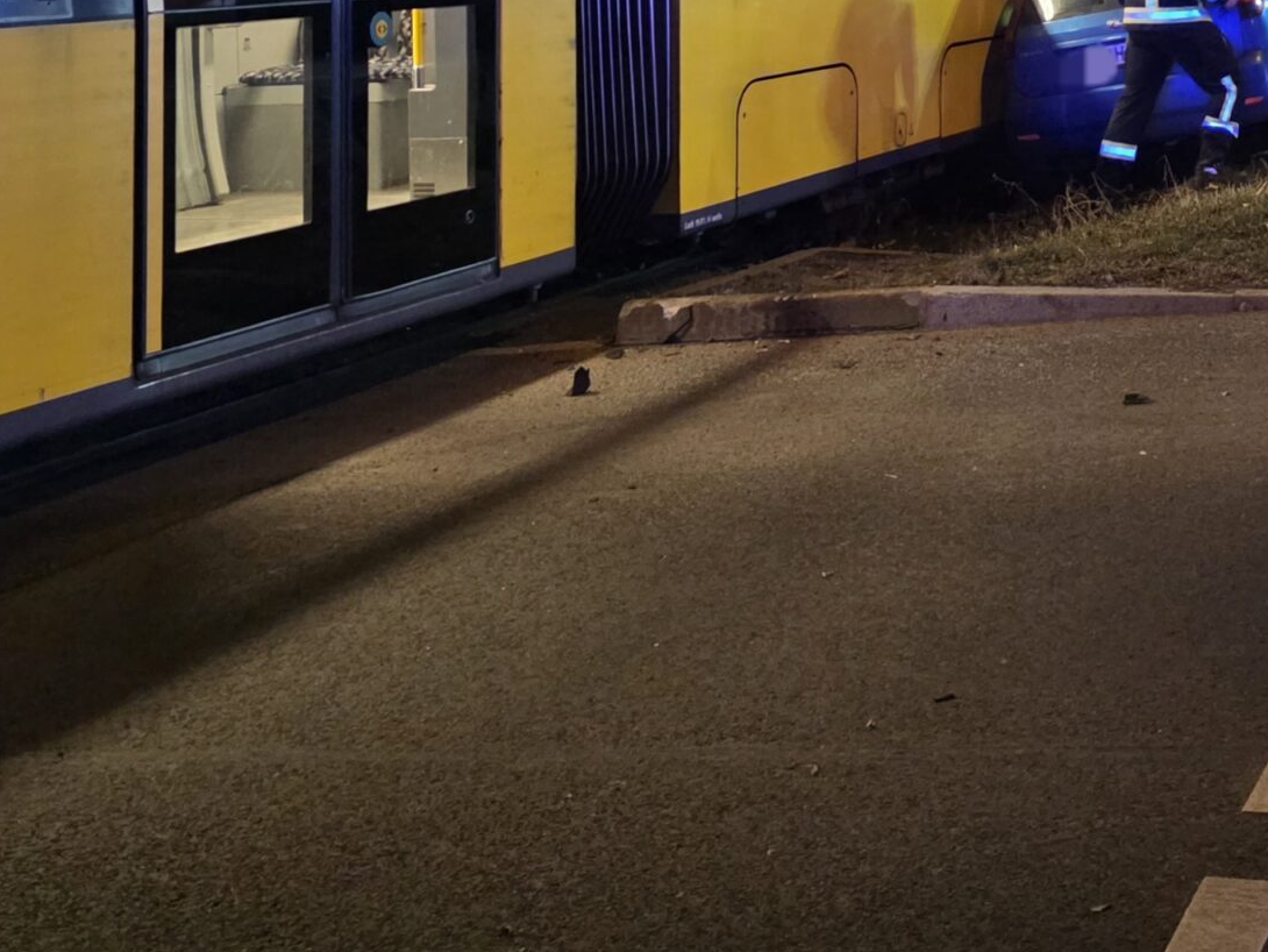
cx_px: 1235
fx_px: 1978
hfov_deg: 32.9
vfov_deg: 24.7
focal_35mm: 54
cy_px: -154
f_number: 1.7
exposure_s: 1/101
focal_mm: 6.3
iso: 1600
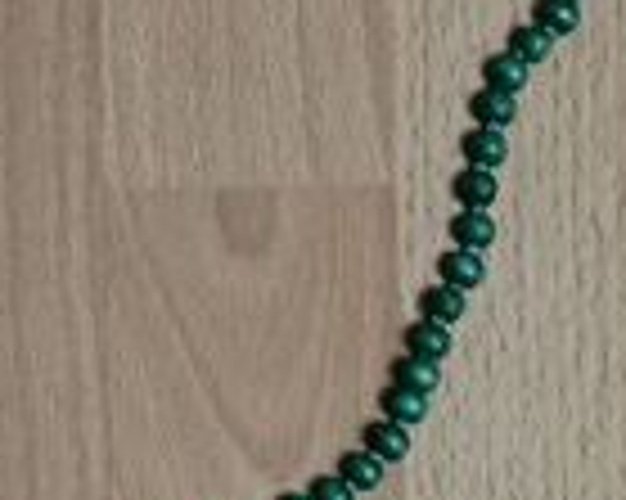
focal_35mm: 130
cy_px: 928
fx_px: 2407
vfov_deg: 11.0
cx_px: 689
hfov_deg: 14.5
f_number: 1.8
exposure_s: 1/50
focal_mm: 5.58
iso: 250
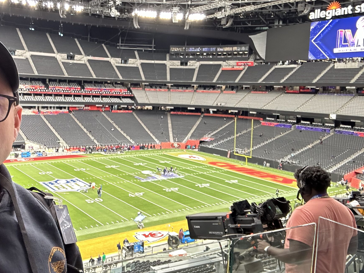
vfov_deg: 41.7
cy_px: 113
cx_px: 130
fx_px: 358
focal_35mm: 34
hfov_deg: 53.2
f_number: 1.9
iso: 125
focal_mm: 2.69
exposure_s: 1/60
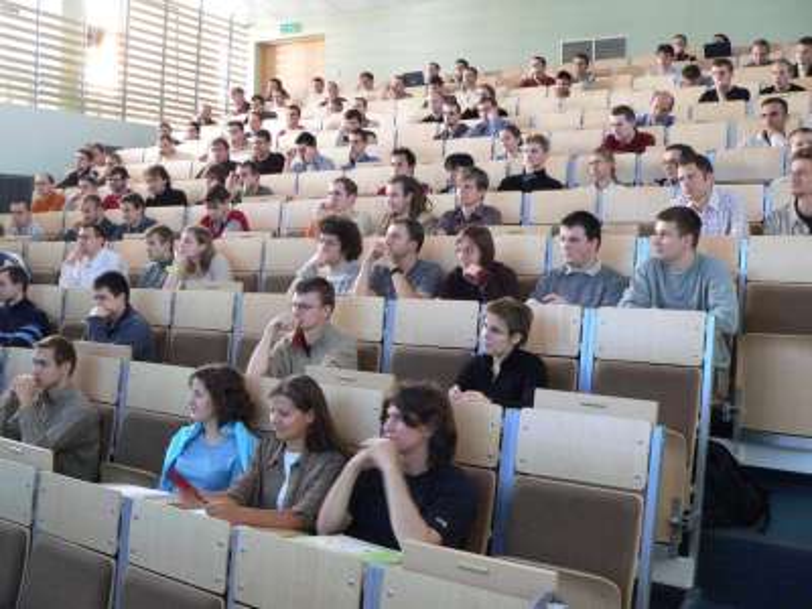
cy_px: 304
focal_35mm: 36
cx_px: 406
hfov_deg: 51.4
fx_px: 844
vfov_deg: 39.7
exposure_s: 1/6
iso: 400
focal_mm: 6
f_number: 2.8
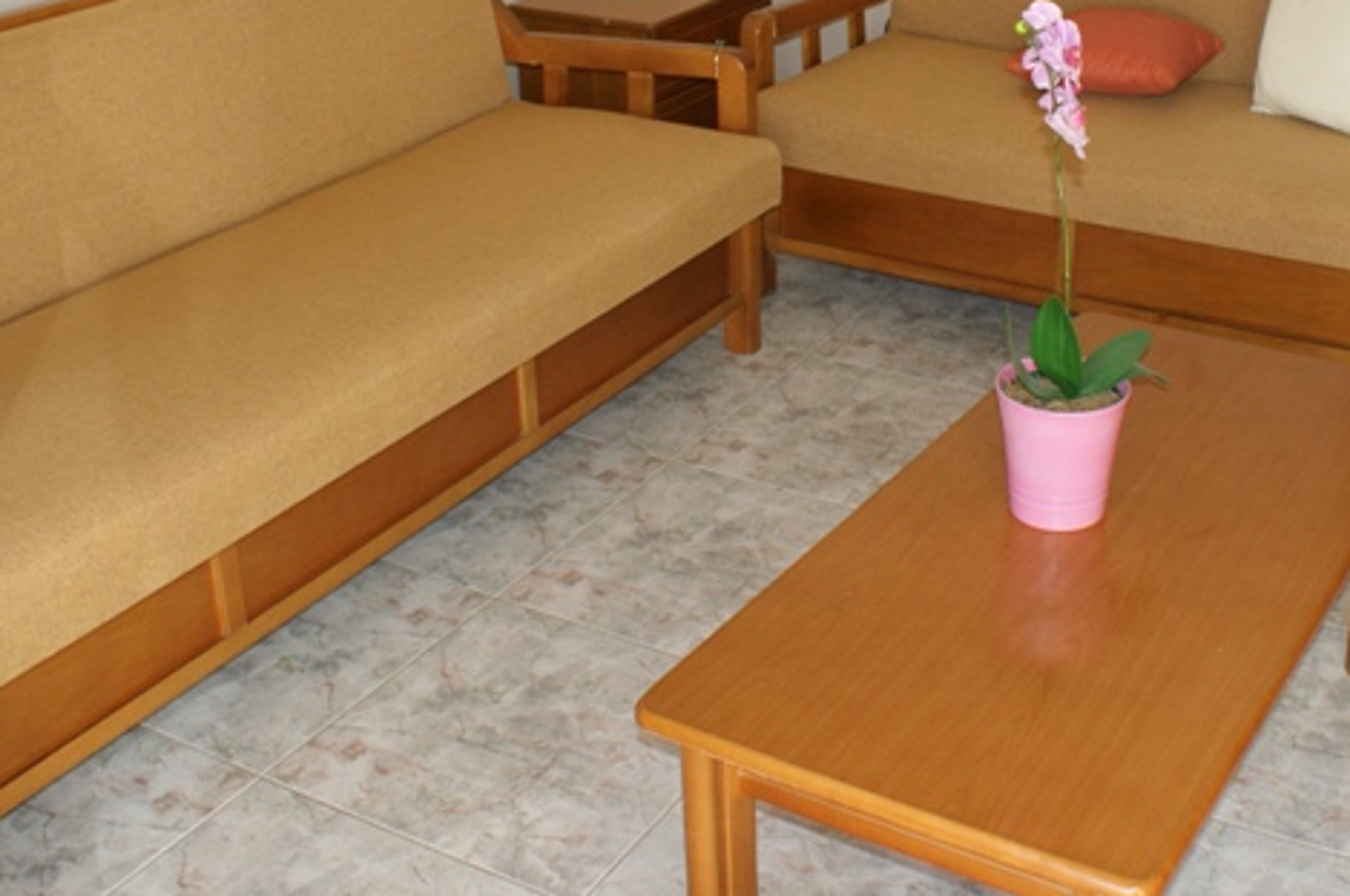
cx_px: 865
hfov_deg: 42.4
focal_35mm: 46
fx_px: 1723
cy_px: 152
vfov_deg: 28.4
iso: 400
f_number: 5.6
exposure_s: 1/60
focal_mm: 18
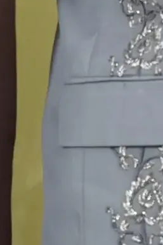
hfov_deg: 3.8
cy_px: -135
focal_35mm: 362
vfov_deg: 5.6
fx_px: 2460
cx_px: 201
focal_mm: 54.6
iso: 800
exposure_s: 1/100
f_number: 3.5
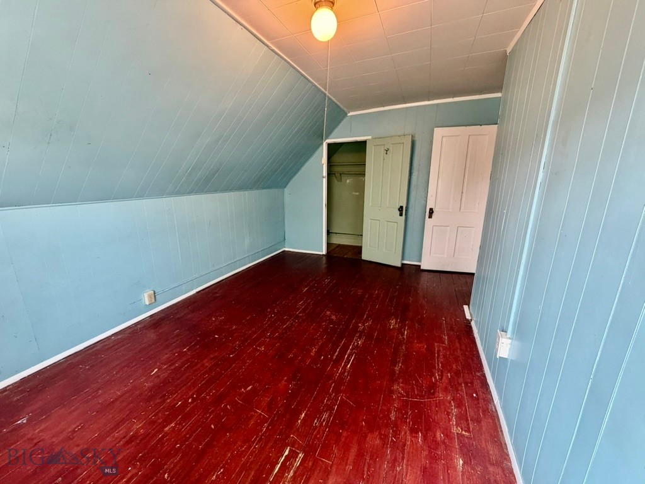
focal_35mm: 14
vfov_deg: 85.7
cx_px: 322
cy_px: 242
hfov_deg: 102.1
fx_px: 261
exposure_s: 1/60
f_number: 2.2
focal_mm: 2.22
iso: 320
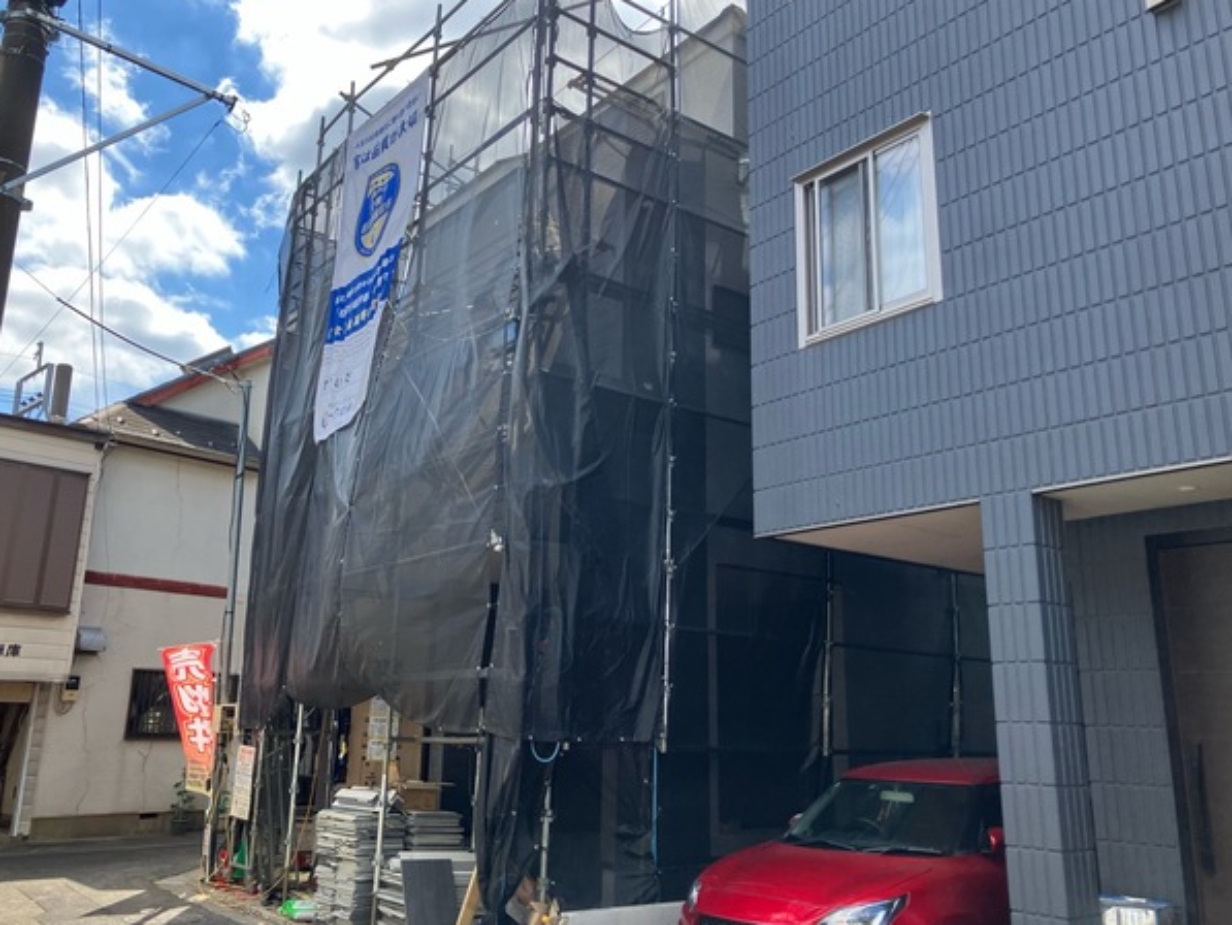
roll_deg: -1.7
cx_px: 615
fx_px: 1068
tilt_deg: +14.9
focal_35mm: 30
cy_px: 442
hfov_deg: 60.0
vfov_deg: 46.8
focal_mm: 3.99
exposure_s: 1/704
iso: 32
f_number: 1.8
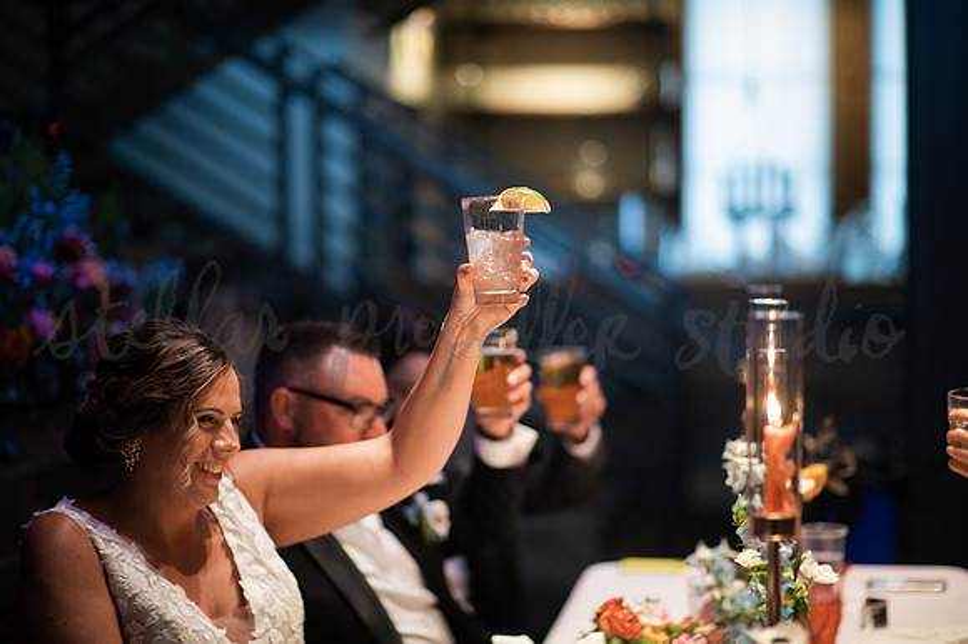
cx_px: 484
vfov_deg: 16.1
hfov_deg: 23.9
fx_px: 2284
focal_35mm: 85
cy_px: 322
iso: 2000
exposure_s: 1/200
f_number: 1.4
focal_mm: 85
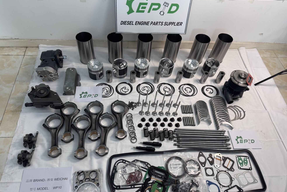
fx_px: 207
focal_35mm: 26
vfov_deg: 49.5
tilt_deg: -54.8
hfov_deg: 69.4
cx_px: 138
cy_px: 103
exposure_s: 1/100
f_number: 1.78
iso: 64
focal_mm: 6.76
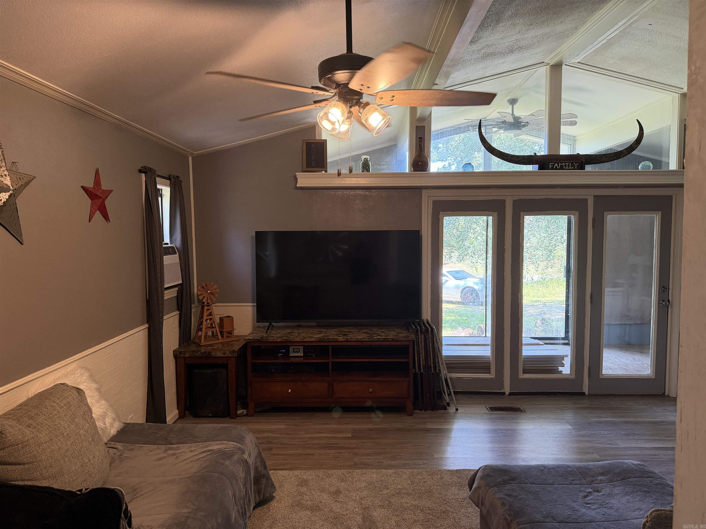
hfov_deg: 71.6
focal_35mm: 24
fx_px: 489
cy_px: 264
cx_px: 353
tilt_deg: -4.6
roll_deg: +0.1
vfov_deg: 56.8
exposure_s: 1/120
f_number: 1.78
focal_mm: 6.76
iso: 320
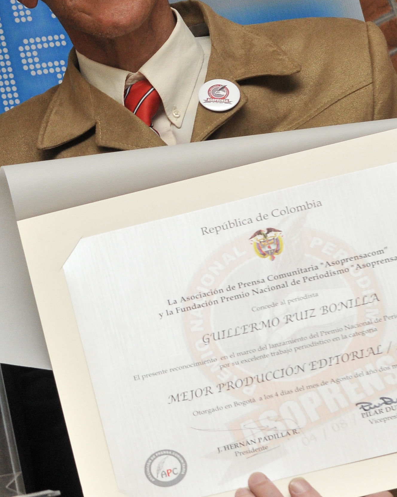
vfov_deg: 12.0
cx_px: 0
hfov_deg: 9.6
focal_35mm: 160
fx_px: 2350
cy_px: 188
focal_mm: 44
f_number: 3.5
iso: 800
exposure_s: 1/160
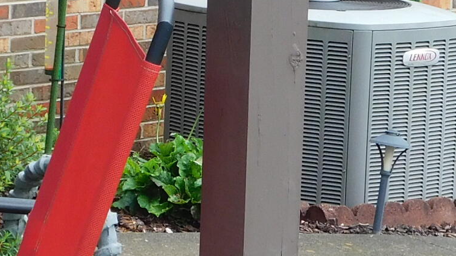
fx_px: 2091
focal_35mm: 173
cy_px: 82
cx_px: 236
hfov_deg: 12.4
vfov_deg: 7.0
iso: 125
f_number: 3.6
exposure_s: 1/320
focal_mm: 7.1
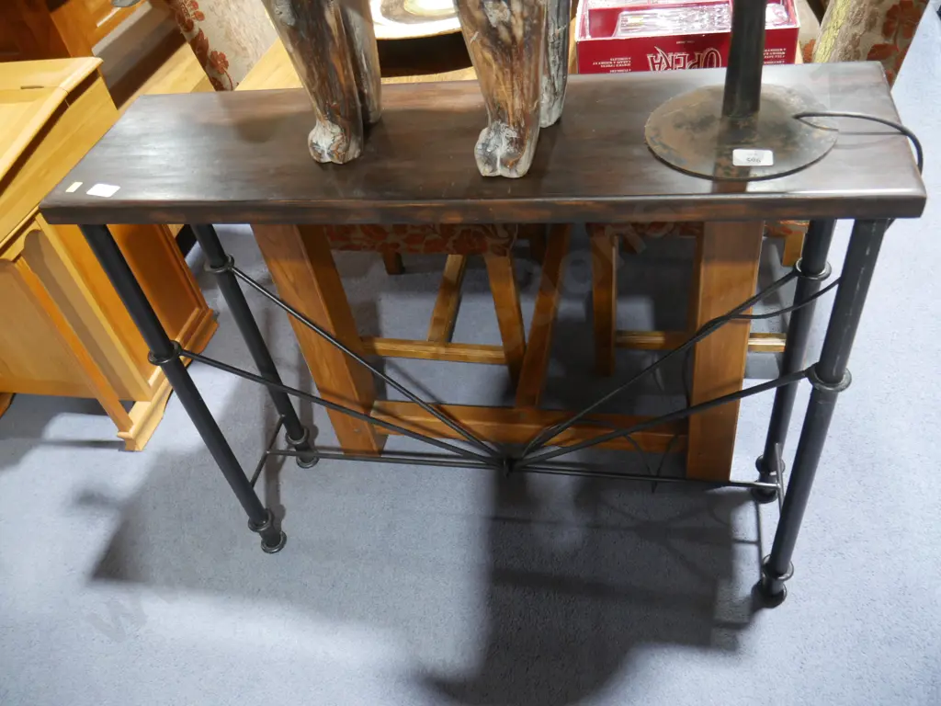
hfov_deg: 63.4
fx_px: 761
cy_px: 353
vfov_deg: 49.7
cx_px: 470
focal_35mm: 28
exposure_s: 1/60
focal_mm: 14
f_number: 3.5
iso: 1250
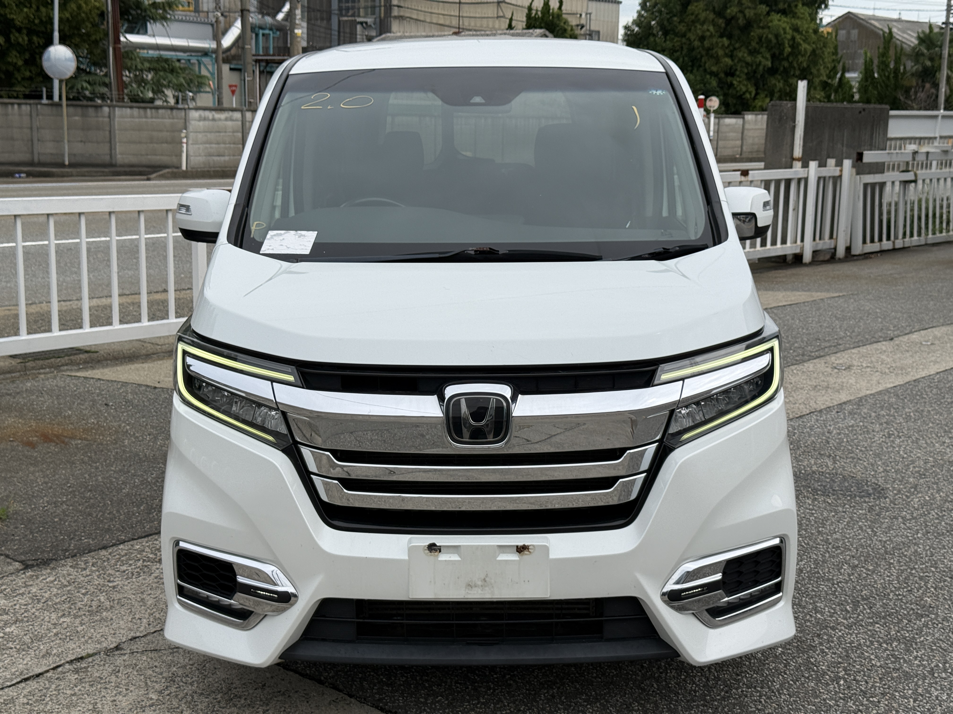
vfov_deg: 30.3
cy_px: 357
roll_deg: -1.3
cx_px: 476
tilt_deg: -10.6
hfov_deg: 39.7
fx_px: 1321
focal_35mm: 48
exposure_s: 1/6024
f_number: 1.78
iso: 64
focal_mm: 6.76
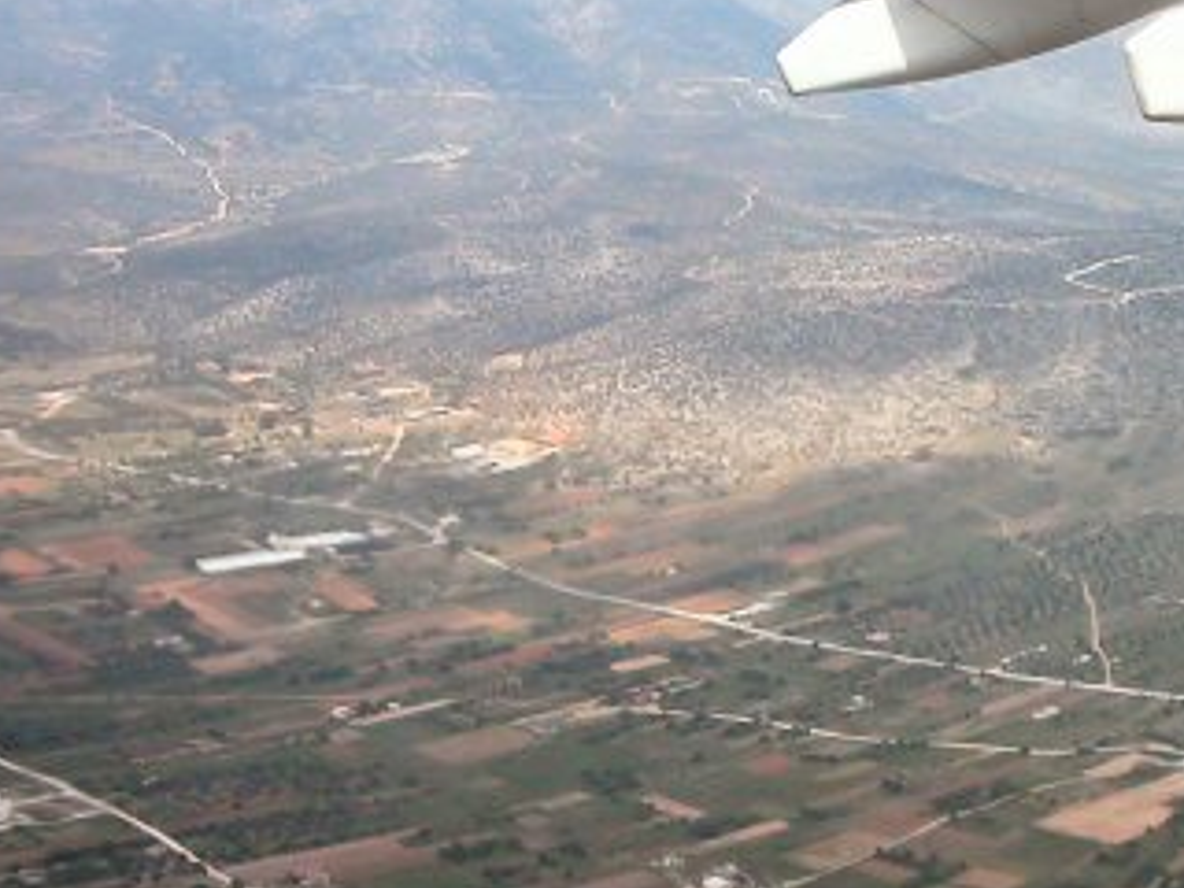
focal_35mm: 74
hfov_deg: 25.2
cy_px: 610
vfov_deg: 19.8
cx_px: 1143
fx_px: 2531
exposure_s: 1/374
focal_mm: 5.6
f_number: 4.5
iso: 100
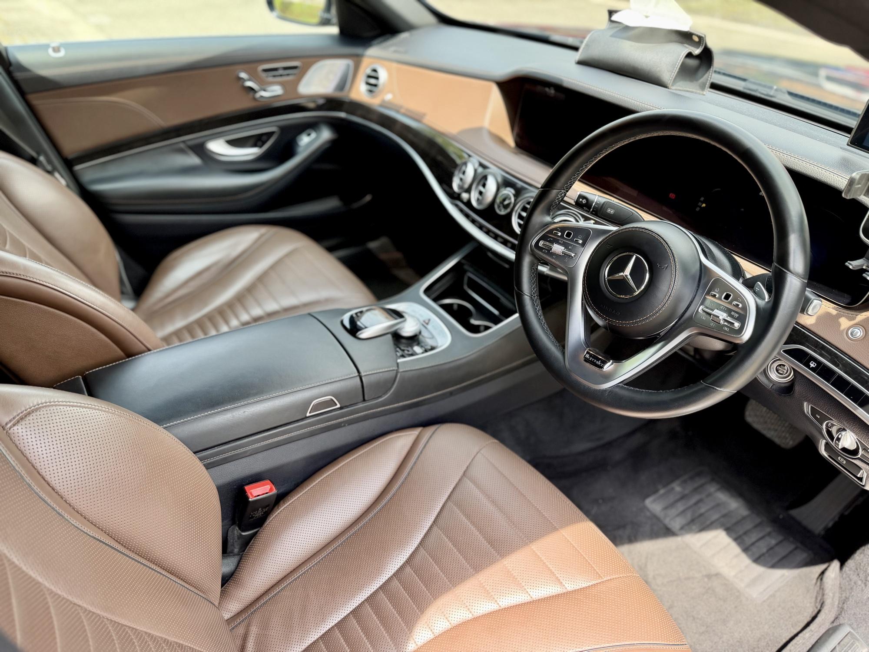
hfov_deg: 71.6
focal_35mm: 24
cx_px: 434
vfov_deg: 56.8
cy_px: 326
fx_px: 602
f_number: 1.78
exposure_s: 1/200
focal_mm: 6.76
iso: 80
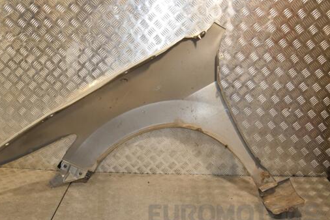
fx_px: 293
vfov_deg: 41.0
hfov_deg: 58.3
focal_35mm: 32
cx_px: 136
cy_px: 128
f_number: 5
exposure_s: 1/200
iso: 800
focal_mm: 18
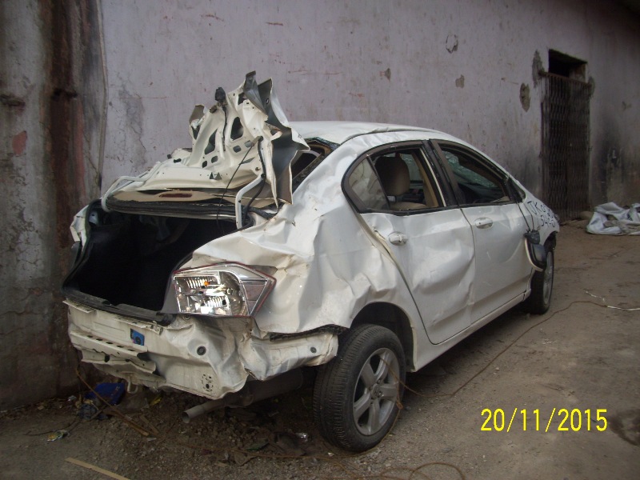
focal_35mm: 34
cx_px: 320
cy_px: 240
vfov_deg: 41.8
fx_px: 629
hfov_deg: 54.0
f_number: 2.9
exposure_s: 1/40
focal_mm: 5.7
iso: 80
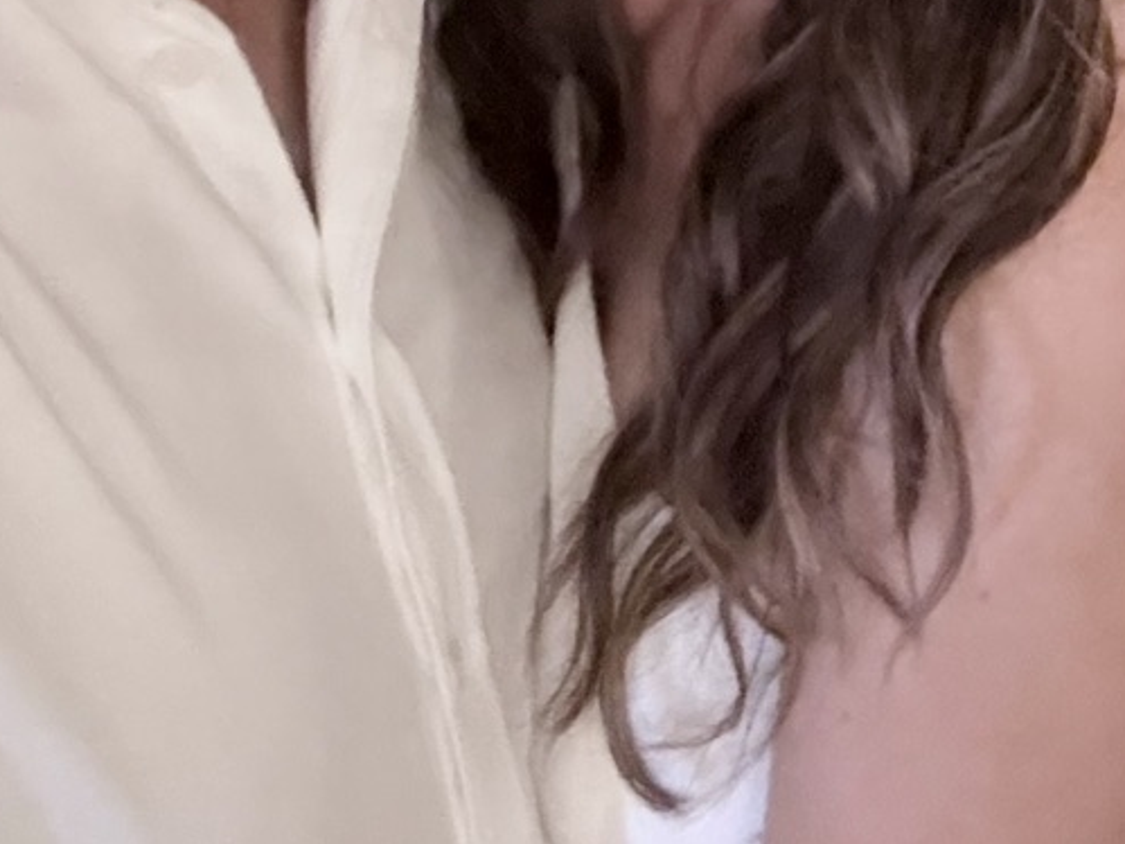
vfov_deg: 15.3
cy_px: -675
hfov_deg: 21.8
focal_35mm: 83
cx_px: 1346
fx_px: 2697
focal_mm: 2.69
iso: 800
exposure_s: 1/15
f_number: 1.9
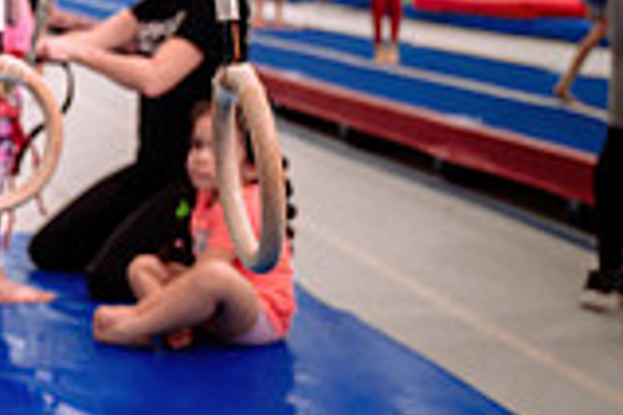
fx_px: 1644
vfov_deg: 14.4
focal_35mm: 95
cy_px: 115
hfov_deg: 20.4
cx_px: -74
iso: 1600
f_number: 2.8
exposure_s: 1/400
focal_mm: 26
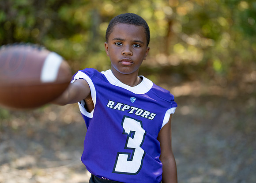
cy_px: 98
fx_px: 450
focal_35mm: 62
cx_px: 134
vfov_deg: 22.9
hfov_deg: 31.7
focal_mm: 50
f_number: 1.2
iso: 100
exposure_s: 1/1600
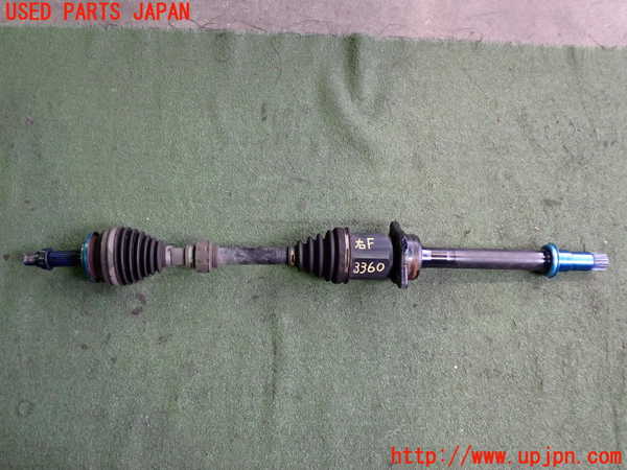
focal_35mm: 36
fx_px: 652
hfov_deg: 51.4
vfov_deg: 39.7
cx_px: 314
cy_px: 235
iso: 320
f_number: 2.5
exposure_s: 1/40
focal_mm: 6.37
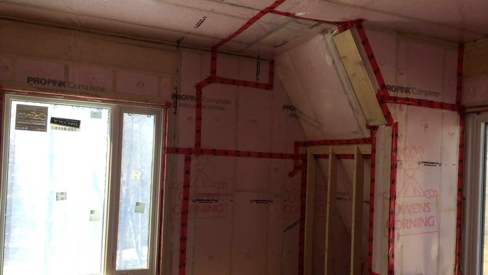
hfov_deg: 61.0
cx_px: 243
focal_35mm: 32
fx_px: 414
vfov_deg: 36.6
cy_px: 160
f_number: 2.2
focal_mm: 4.15
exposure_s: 1/60
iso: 32
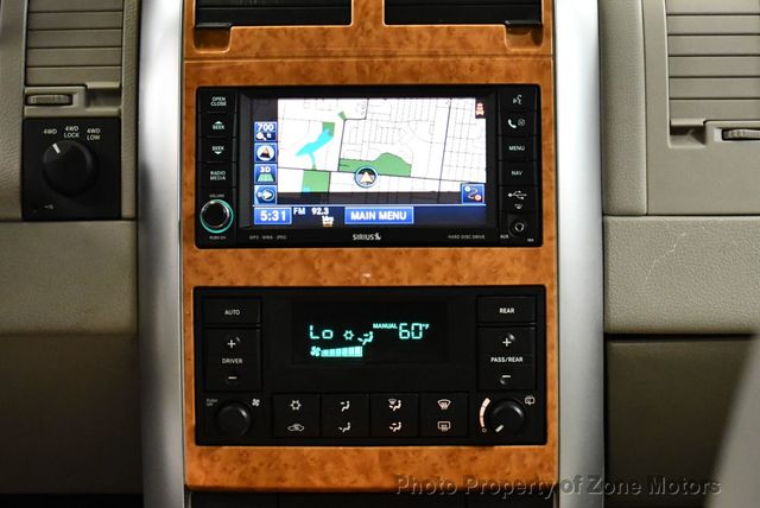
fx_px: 1944
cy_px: 254
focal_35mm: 92
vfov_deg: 14.9
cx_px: 380
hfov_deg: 22.1
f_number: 5.3
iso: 3600
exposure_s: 1/60
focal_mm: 46
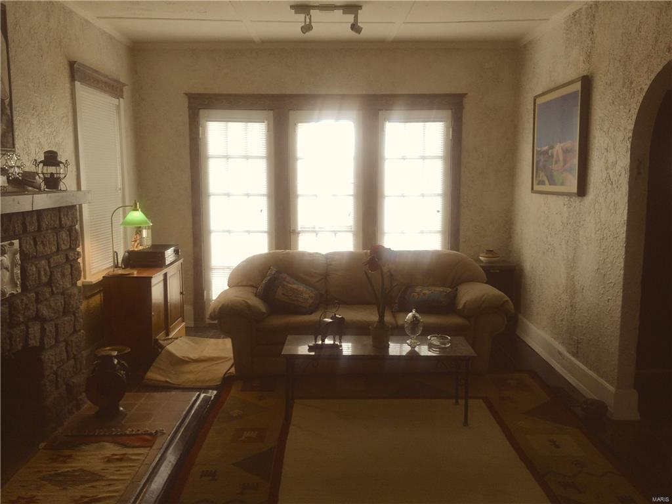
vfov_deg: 48.2
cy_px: 252
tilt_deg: -7.5
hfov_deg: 61.7
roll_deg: -1.1
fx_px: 563
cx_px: 336
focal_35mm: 29
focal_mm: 4.15
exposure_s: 1/40
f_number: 2.2
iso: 32
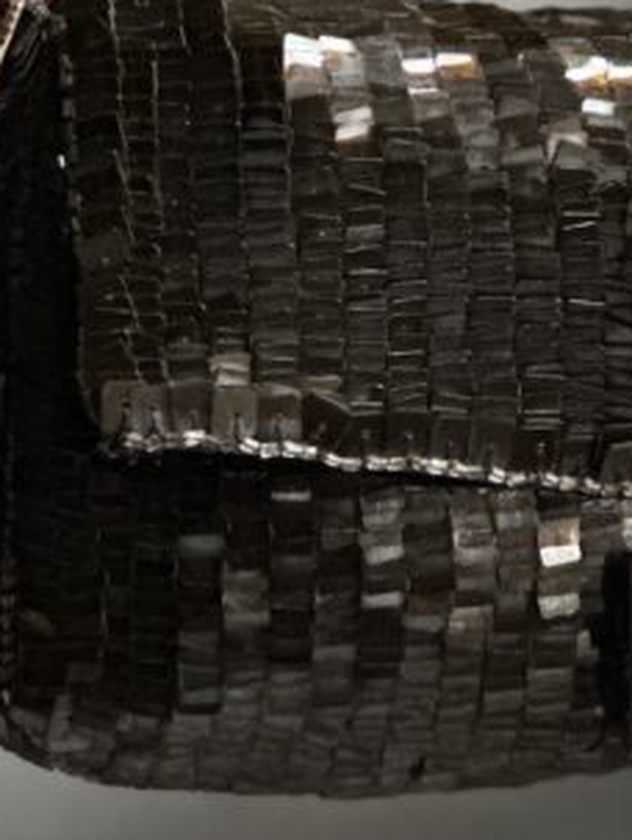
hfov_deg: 7.3
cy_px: 391
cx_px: 638
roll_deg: +0.2
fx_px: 4931
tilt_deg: -8.2
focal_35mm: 203
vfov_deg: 9.7
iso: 500
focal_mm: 9
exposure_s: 1/21
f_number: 2.8
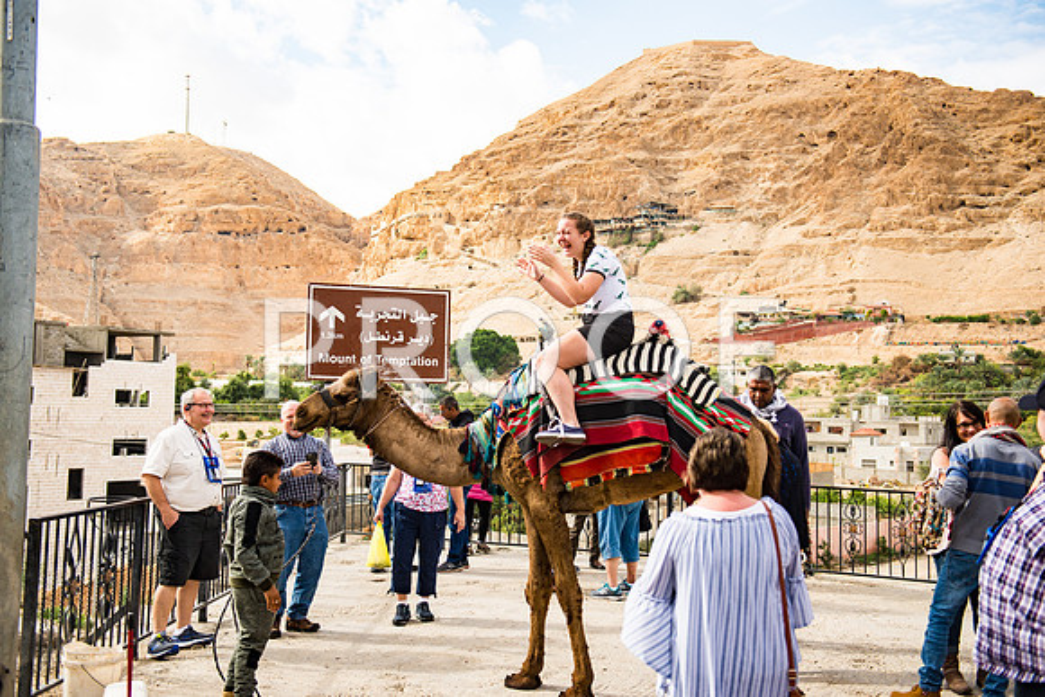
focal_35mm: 38
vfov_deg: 35.1
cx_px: 522
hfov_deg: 50.7
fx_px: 1103
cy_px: 348
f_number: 2.8
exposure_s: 1/2000
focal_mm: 38
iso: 200
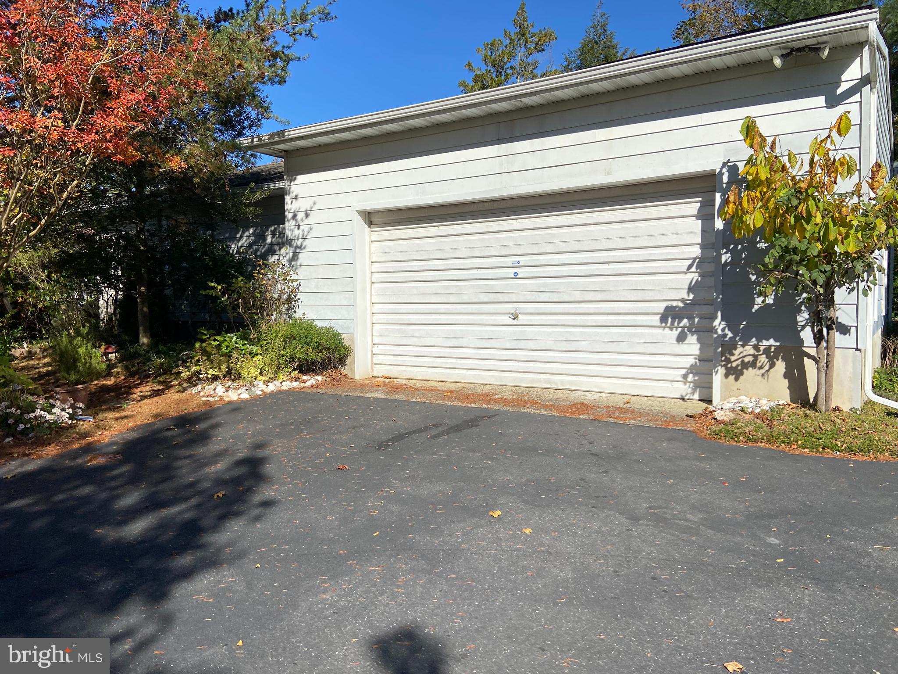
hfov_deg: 67.3
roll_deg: -0.6
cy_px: 337
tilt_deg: -3.9
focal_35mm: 26
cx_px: 449
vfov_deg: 53.1
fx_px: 674
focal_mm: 4.25
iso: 32
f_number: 1.8
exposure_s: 1/5747
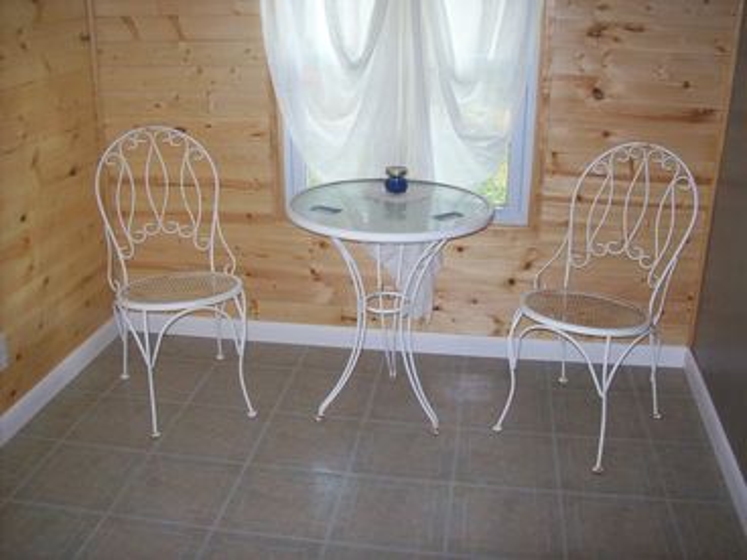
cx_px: 374
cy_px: 280
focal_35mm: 36
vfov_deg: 39.7
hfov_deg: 51.4
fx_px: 777
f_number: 2.7
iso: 200
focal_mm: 6
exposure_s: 1/64
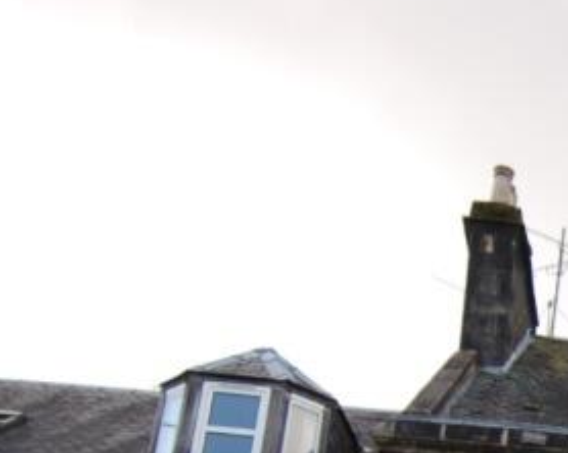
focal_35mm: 78
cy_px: 662
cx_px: 774
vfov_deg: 17.8
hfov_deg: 21.7
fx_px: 1306
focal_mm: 15
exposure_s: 1/500
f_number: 4
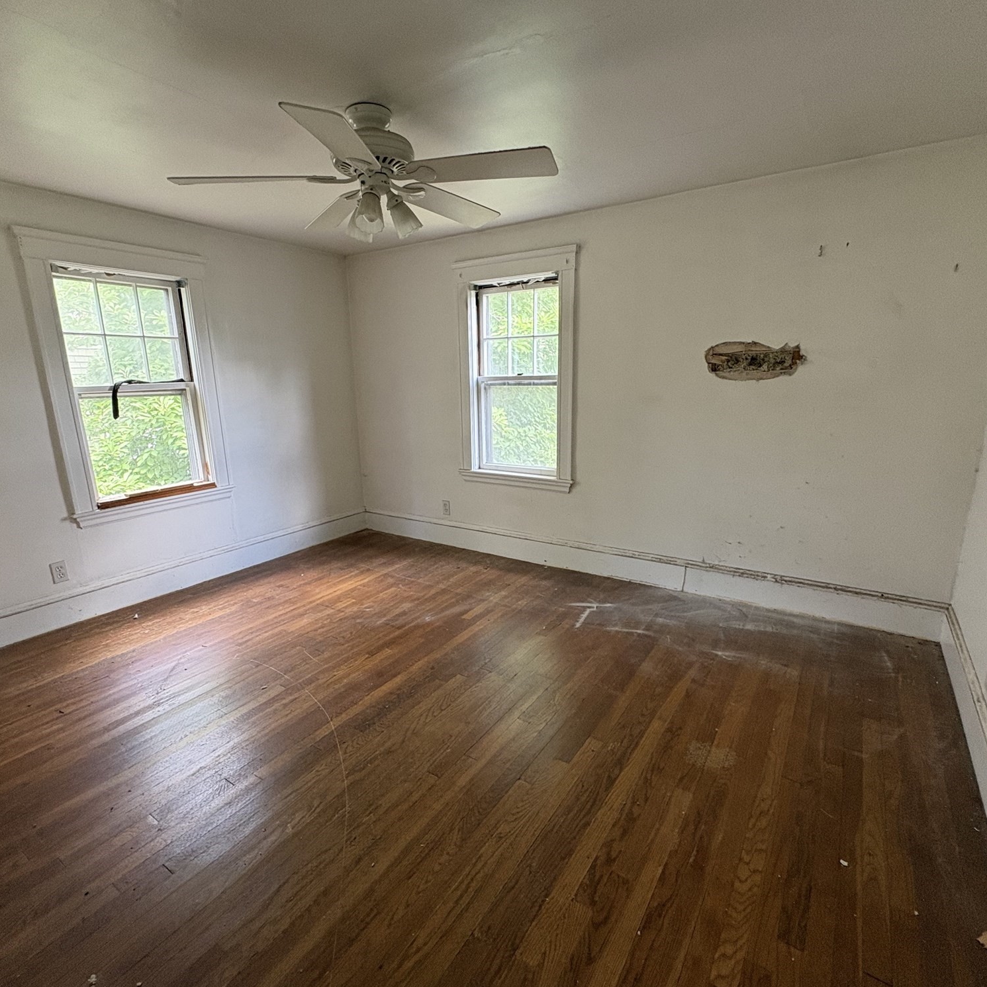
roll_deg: +1.7
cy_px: 504
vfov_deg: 84.0
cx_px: 496
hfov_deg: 84.0
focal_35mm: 17
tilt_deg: -12.4
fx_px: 548
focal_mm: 2.22
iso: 250
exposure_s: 1/61
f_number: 2.2
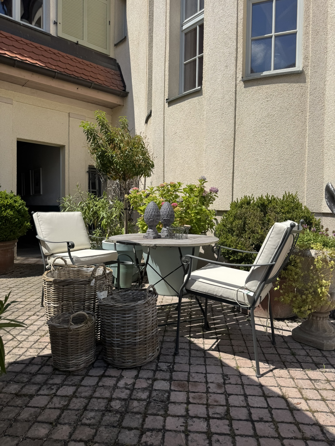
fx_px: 310
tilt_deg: +0.2
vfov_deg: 71.6
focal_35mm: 24
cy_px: 223
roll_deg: -1.9
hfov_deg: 56.8
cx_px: 168
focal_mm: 6.76
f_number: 1.78
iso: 80
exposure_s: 1/6410
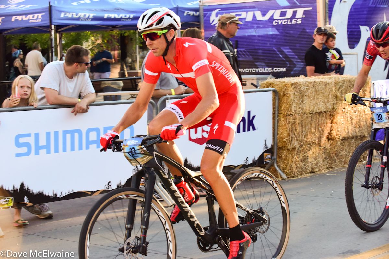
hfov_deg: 23.6
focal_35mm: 86
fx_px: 930
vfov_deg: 15.9
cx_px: 194
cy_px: 130
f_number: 3.5
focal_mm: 86
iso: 2800
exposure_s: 1/1000
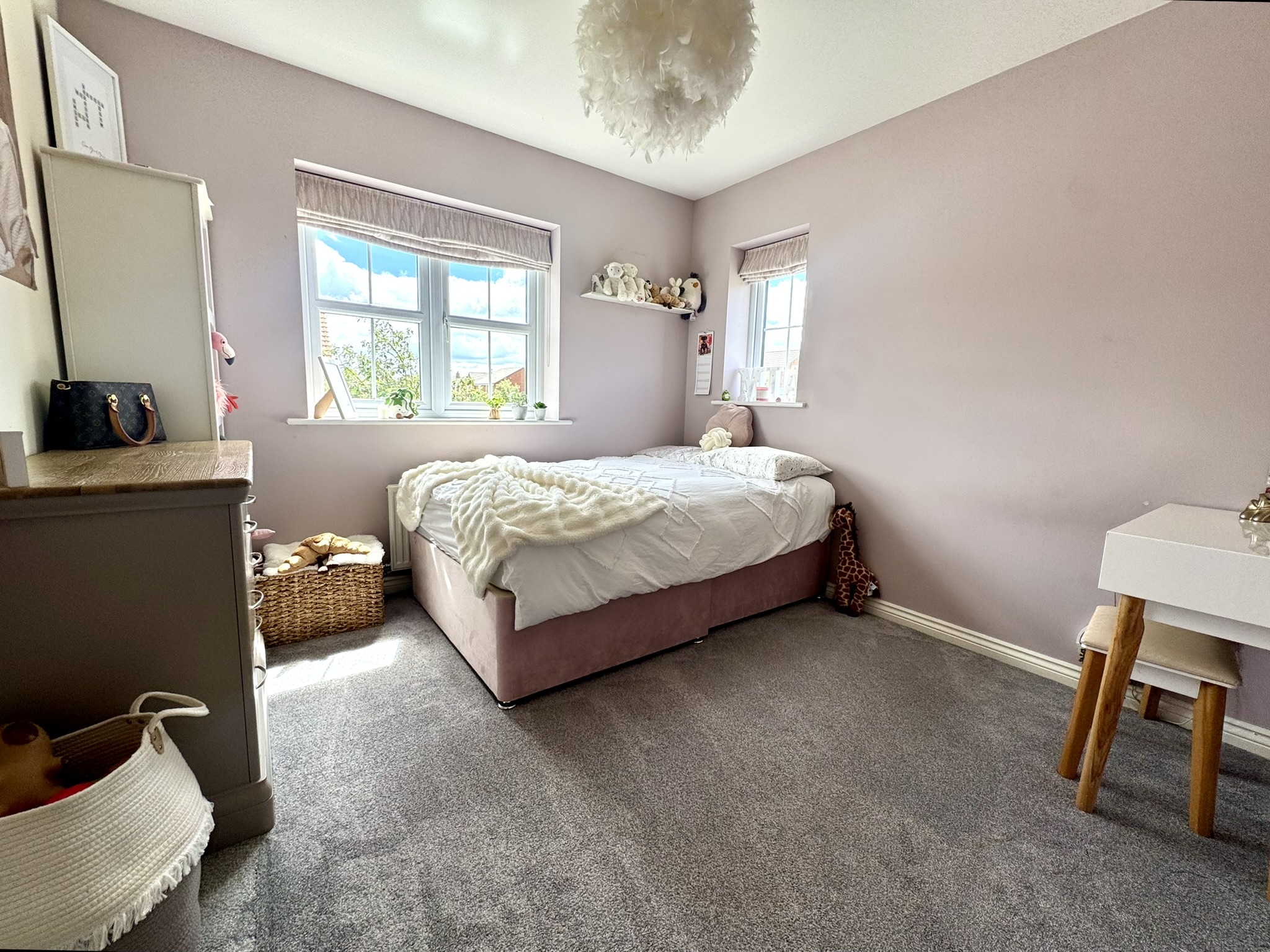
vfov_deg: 85.7
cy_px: 476
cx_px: 635
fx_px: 514
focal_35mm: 14
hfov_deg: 102.1
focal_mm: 2.22
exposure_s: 1/206
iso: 40
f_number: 2.2
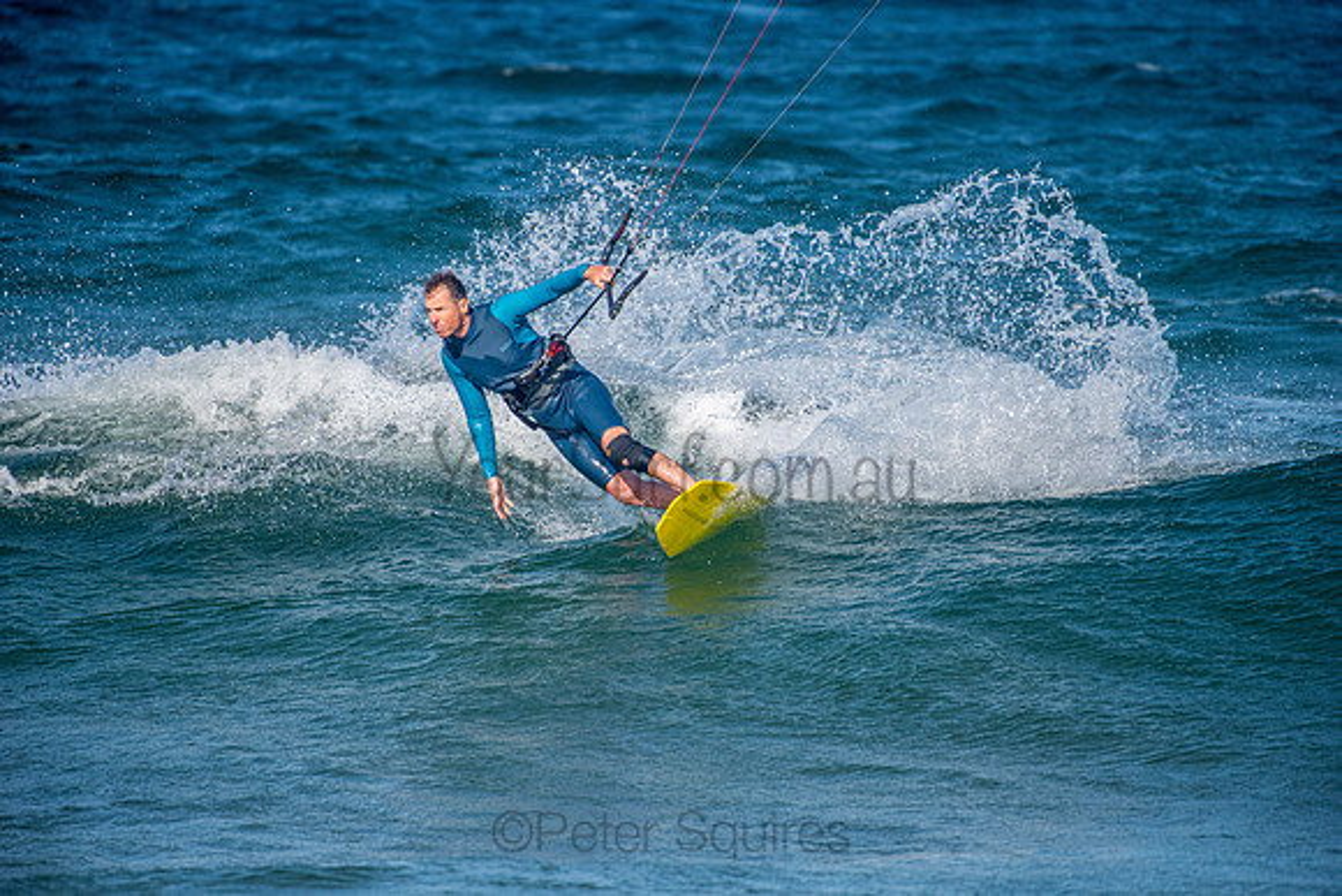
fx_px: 18642
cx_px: 671
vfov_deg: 2.8
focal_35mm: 500
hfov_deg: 4.1
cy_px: 448
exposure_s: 1/4000
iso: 220
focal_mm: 500
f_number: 5.6
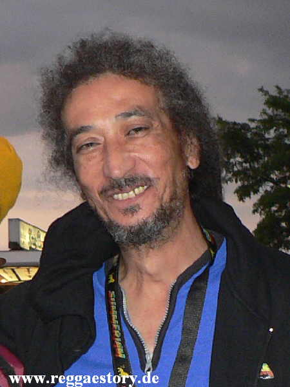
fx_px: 391
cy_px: 194
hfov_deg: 40.7
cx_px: 145
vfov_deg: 52.6
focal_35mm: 35
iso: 200
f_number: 2.8
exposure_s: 1/60
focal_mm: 6
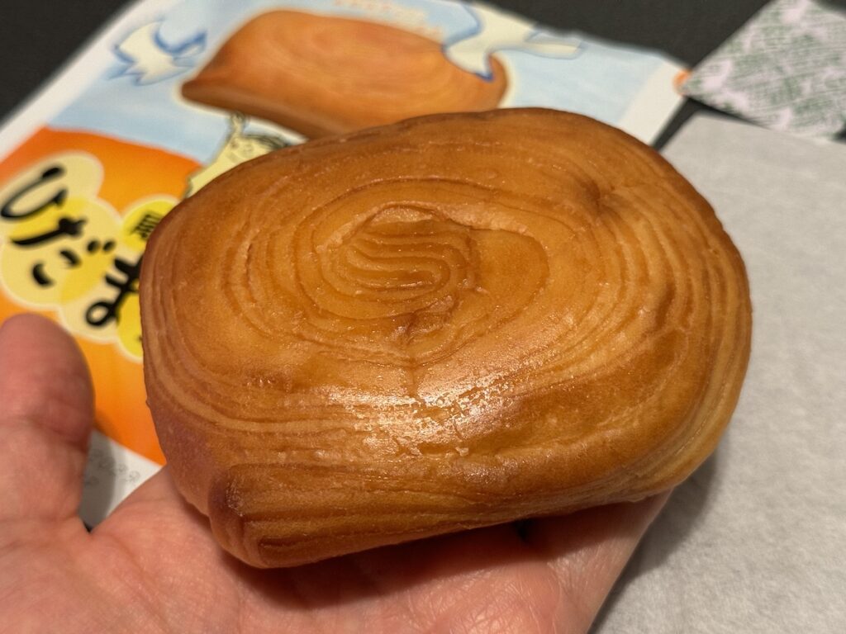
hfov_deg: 39.7
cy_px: 317
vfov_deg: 30.3
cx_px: 423
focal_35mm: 48
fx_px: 1173
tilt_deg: -45.2
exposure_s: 1/33
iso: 200
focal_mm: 6.86
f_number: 1.78
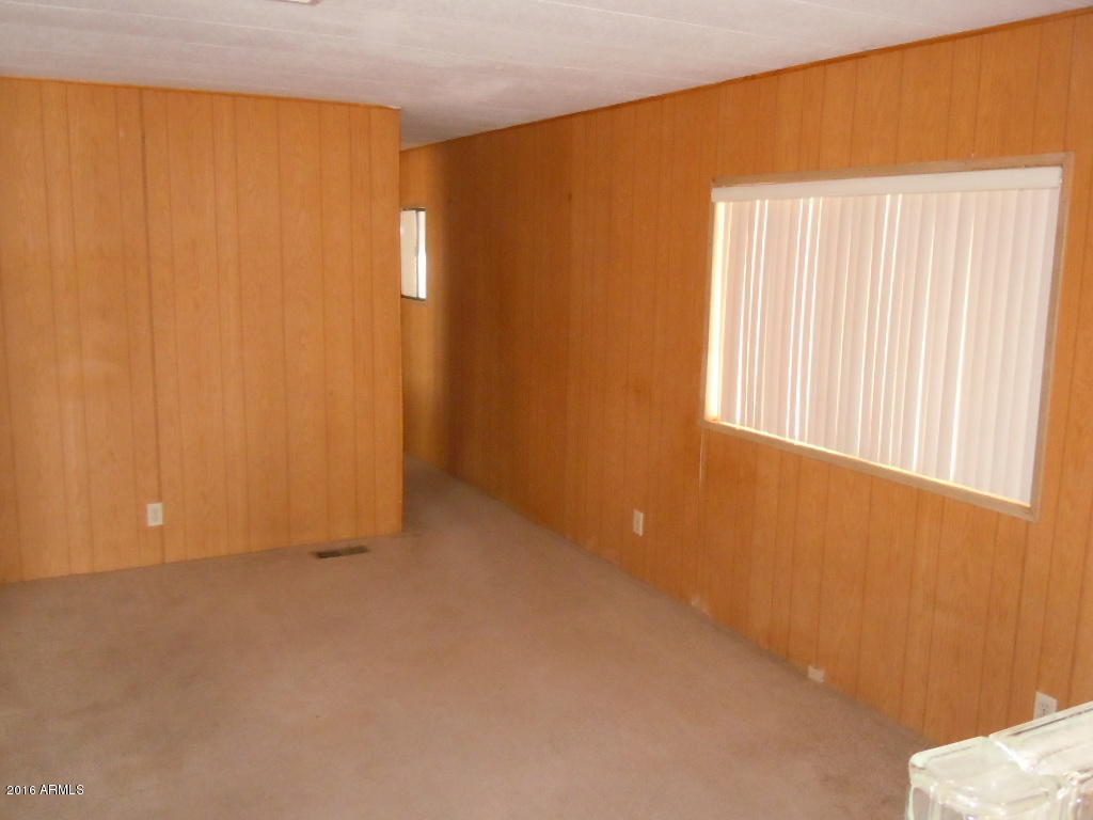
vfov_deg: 46.8
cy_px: 410
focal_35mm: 30
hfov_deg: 60.0
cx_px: 546
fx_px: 947
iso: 800
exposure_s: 1/30
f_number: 3.5
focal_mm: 5.4
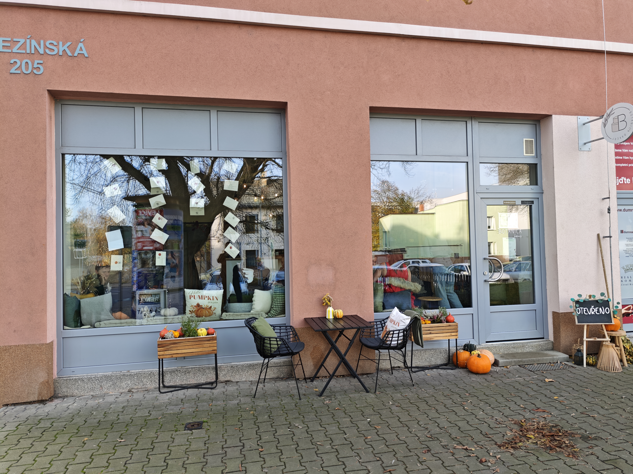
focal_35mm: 23
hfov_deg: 73.9
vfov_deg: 58.9
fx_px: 421
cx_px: 316
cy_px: 237
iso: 50
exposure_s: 1/137
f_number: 1.63
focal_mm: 8.72
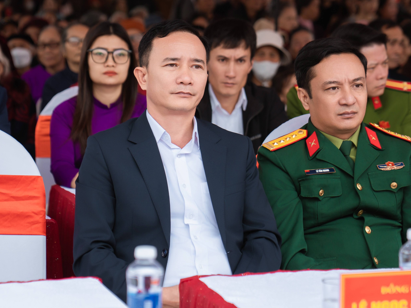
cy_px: 154
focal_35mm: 114
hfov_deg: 17.3
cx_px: 185
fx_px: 1354
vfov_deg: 13.0
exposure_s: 1/320
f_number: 2.8
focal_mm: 70
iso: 160
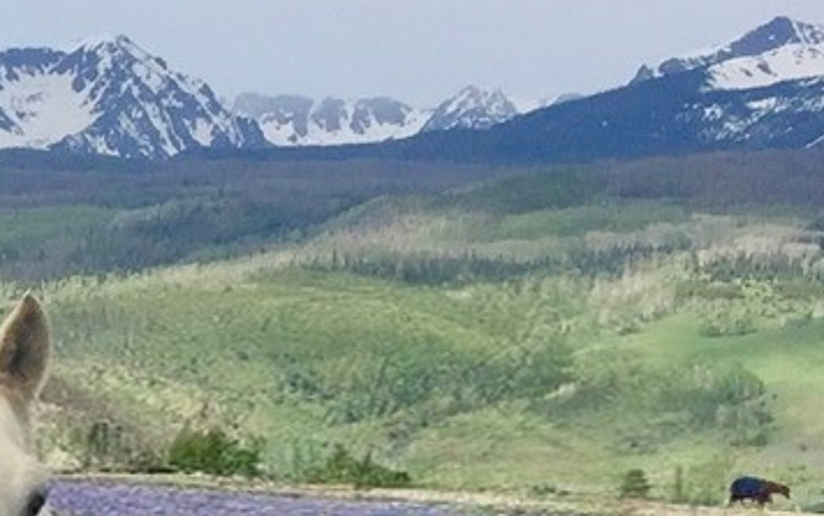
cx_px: -639
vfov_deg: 9.1
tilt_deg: -10.3
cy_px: 889
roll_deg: -2.7
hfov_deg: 13.6
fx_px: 3101
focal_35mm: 138
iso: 32
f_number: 2.2
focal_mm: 4.15
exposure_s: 1/2198
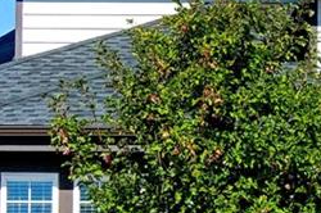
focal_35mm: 205
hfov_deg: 9.4
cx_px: 636
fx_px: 1826
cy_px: 326
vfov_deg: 6.6
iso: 400
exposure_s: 1/2000
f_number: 8
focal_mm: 32
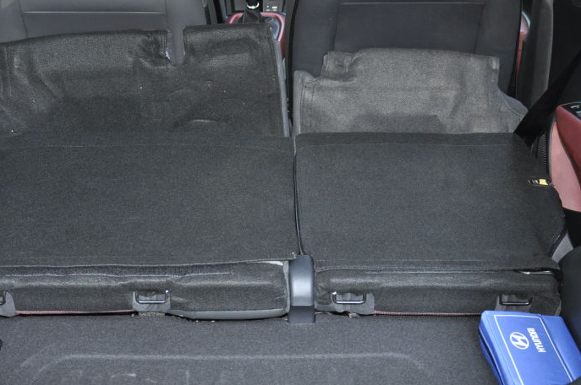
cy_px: 134
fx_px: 1225
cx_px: 227
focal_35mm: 76
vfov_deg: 17.9
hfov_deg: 26.6
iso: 800
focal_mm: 34
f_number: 4.2
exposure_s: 1/60
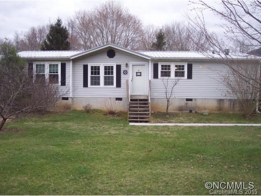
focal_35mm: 38
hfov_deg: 48.9
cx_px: 130
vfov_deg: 37.8
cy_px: 98
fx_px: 287
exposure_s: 1/250
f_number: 2.8
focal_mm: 8
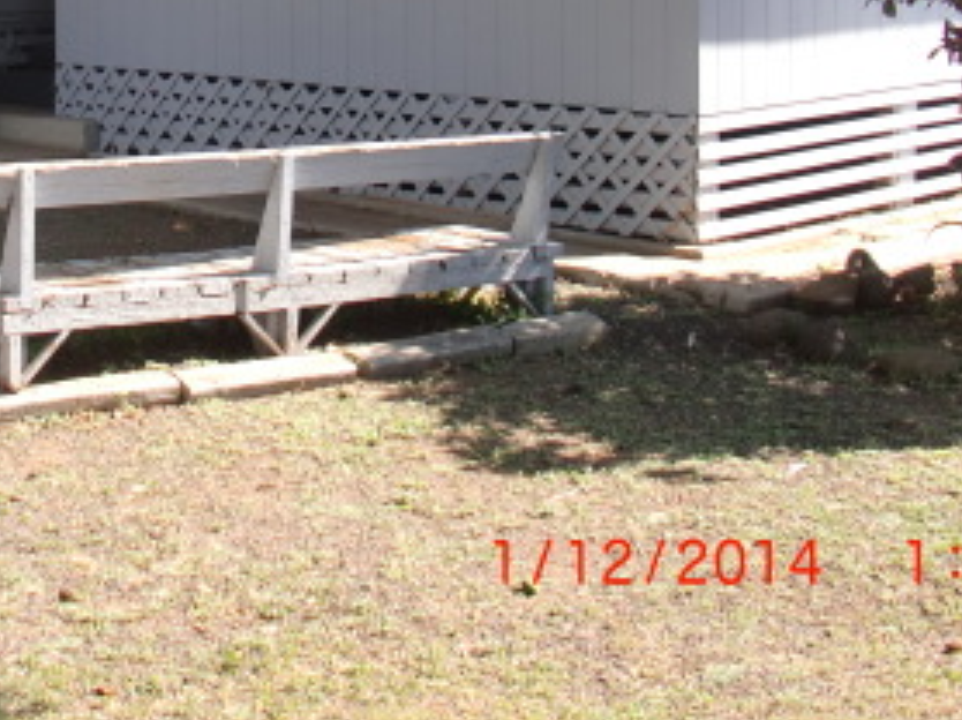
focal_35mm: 83
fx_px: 2305
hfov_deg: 23.2
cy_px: -100
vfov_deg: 17.1
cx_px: 159
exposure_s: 1/320
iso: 64
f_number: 2.8
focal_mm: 6.3
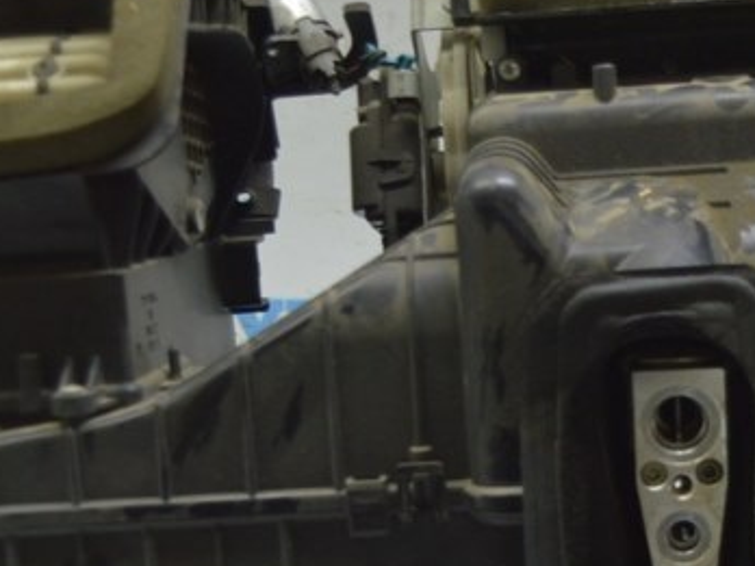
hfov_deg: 17.2
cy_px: 463
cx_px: 506
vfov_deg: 12.9
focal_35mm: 114
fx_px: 2495
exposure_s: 1/40
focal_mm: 27
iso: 400
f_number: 4
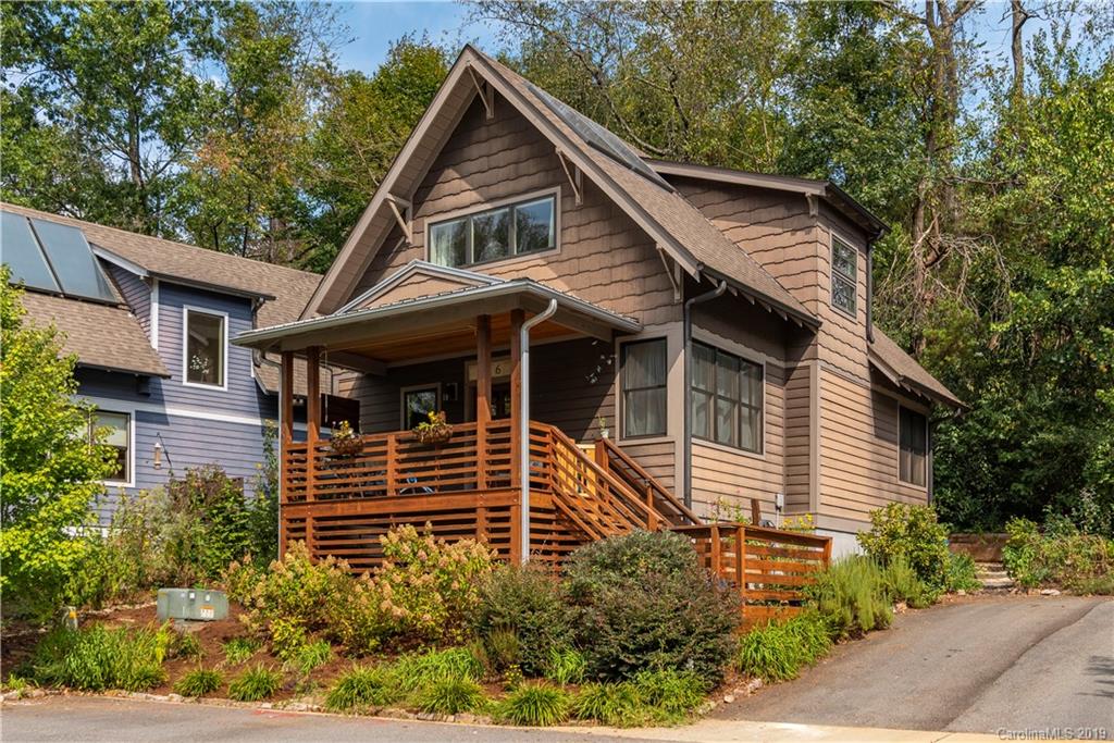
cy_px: 372
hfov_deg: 58.7
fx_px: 990
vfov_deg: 41.1
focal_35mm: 32
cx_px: 557
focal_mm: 32
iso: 100
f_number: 8
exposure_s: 1/250
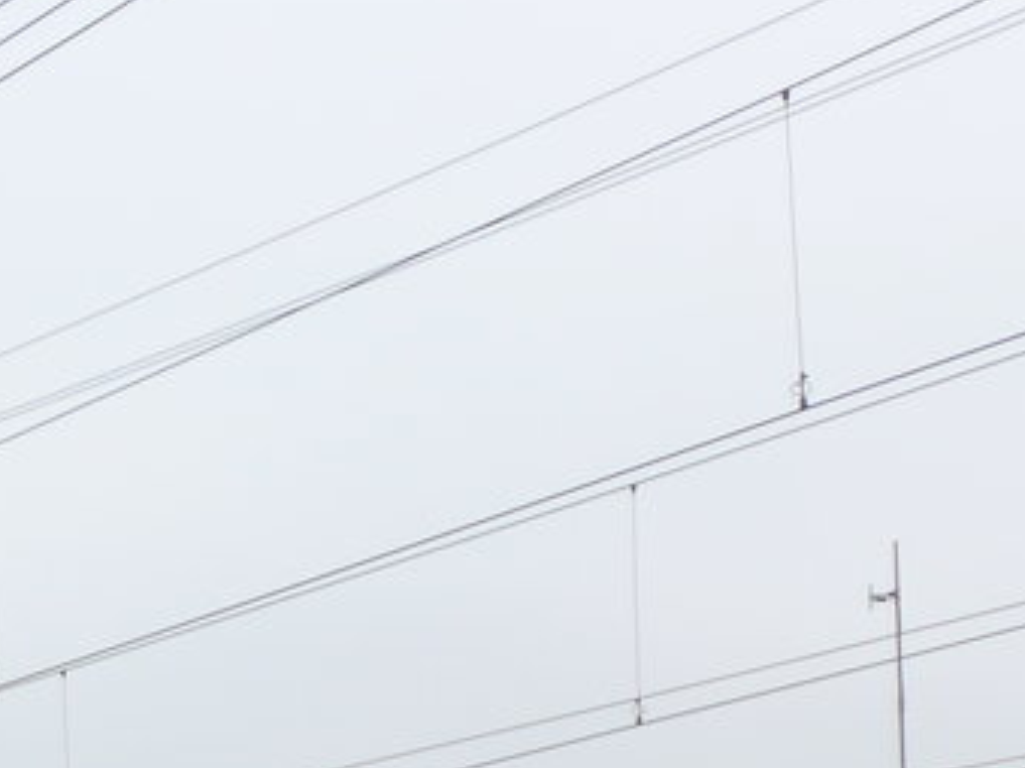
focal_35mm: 163
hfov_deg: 11.4
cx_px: -671
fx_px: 4825
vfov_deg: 8.8
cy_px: 1219
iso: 100
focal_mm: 9.5
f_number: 3
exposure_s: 1/250
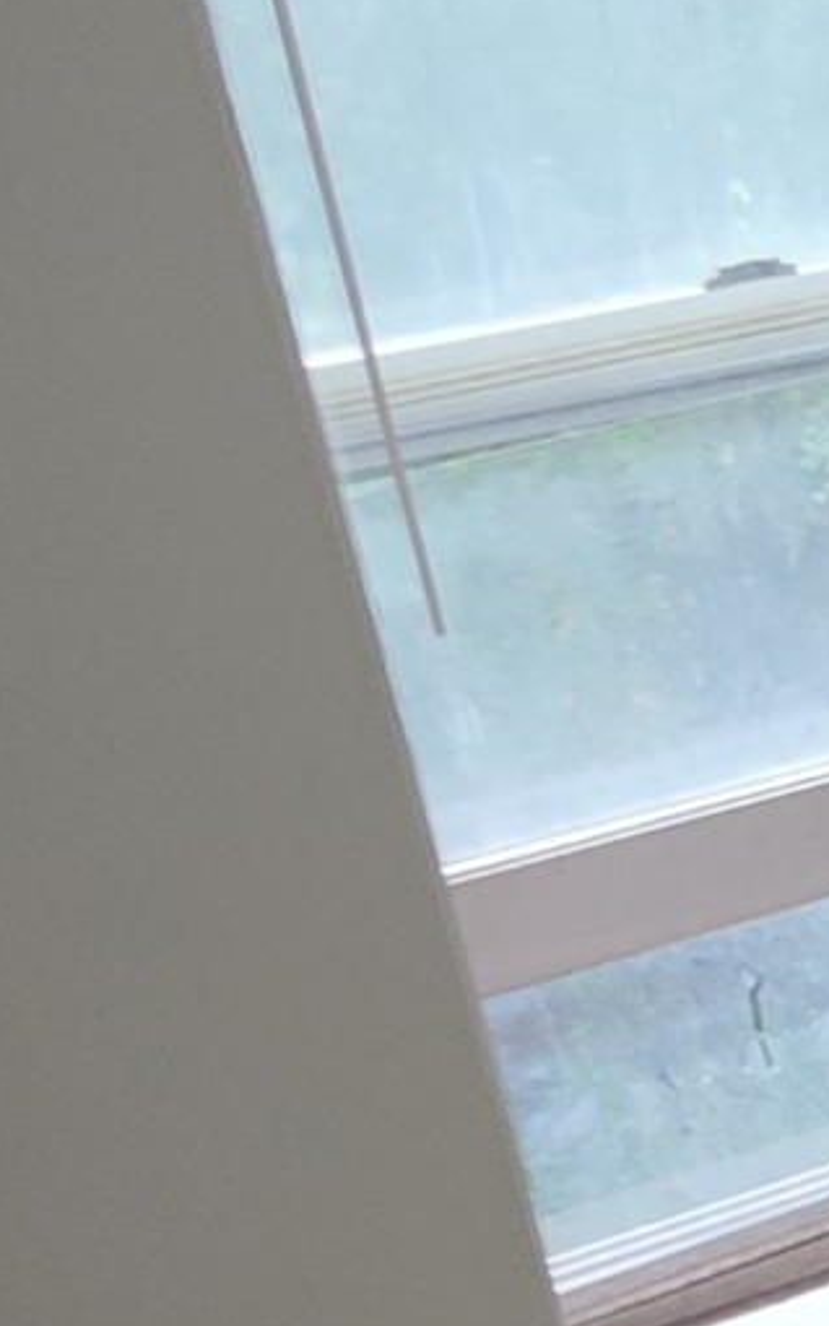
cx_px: 1590
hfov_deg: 13.7
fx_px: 2999
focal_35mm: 83
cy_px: 1524
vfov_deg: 23.2
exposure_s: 1/60
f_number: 1.9
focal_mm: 2.2
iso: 200
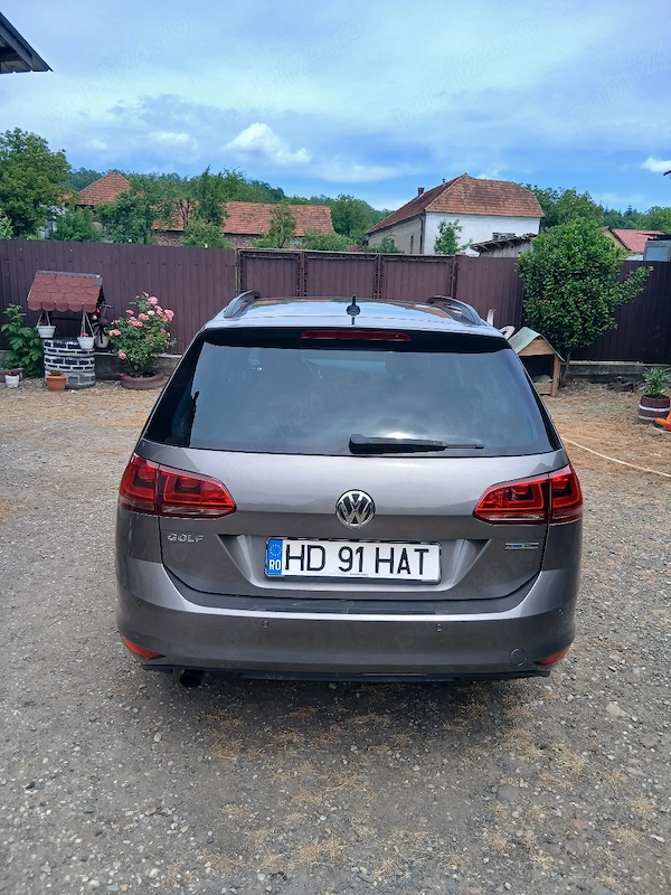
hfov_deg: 53.1
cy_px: 448
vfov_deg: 67.3
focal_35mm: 26
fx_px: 672
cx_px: 336
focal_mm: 3.98
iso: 20
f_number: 1.8
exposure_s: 1/357
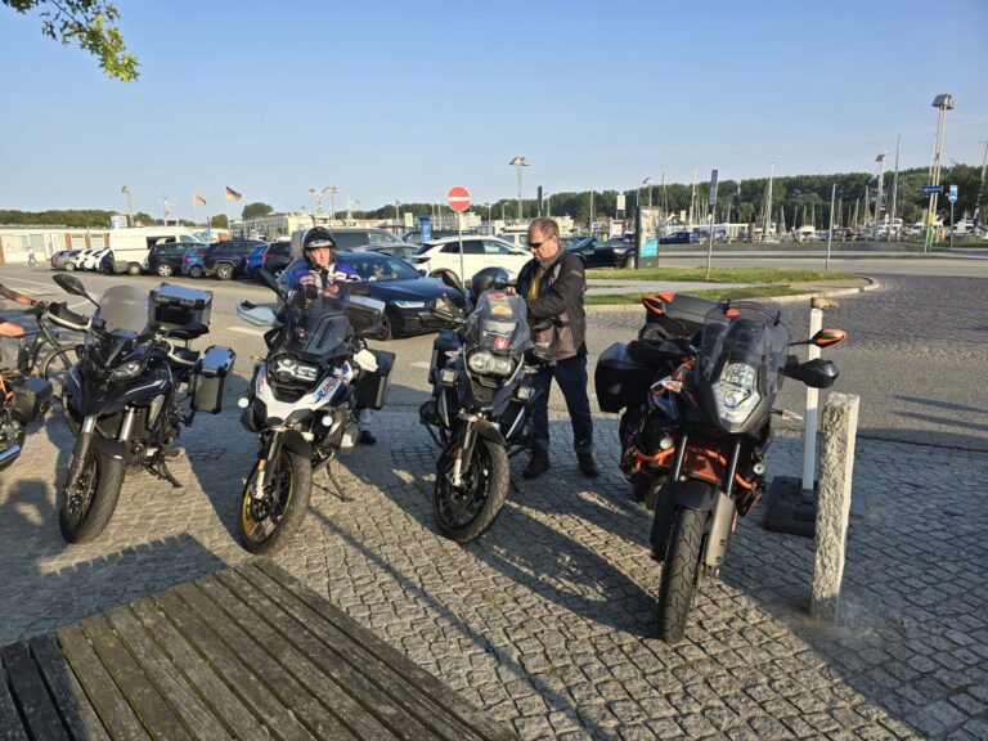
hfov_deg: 73.9
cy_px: 370
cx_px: 494
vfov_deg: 58.9
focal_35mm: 23
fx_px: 656
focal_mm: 6.3
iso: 12
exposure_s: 1/377
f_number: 1.7
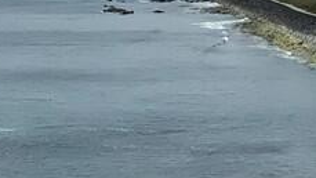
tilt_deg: +1.6
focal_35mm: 253
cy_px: -141
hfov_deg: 8.3
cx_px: -219
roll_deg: -0.2
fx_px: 2121
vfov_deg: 4.8
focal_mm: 6
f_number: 2
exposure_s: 1/4785
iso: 25
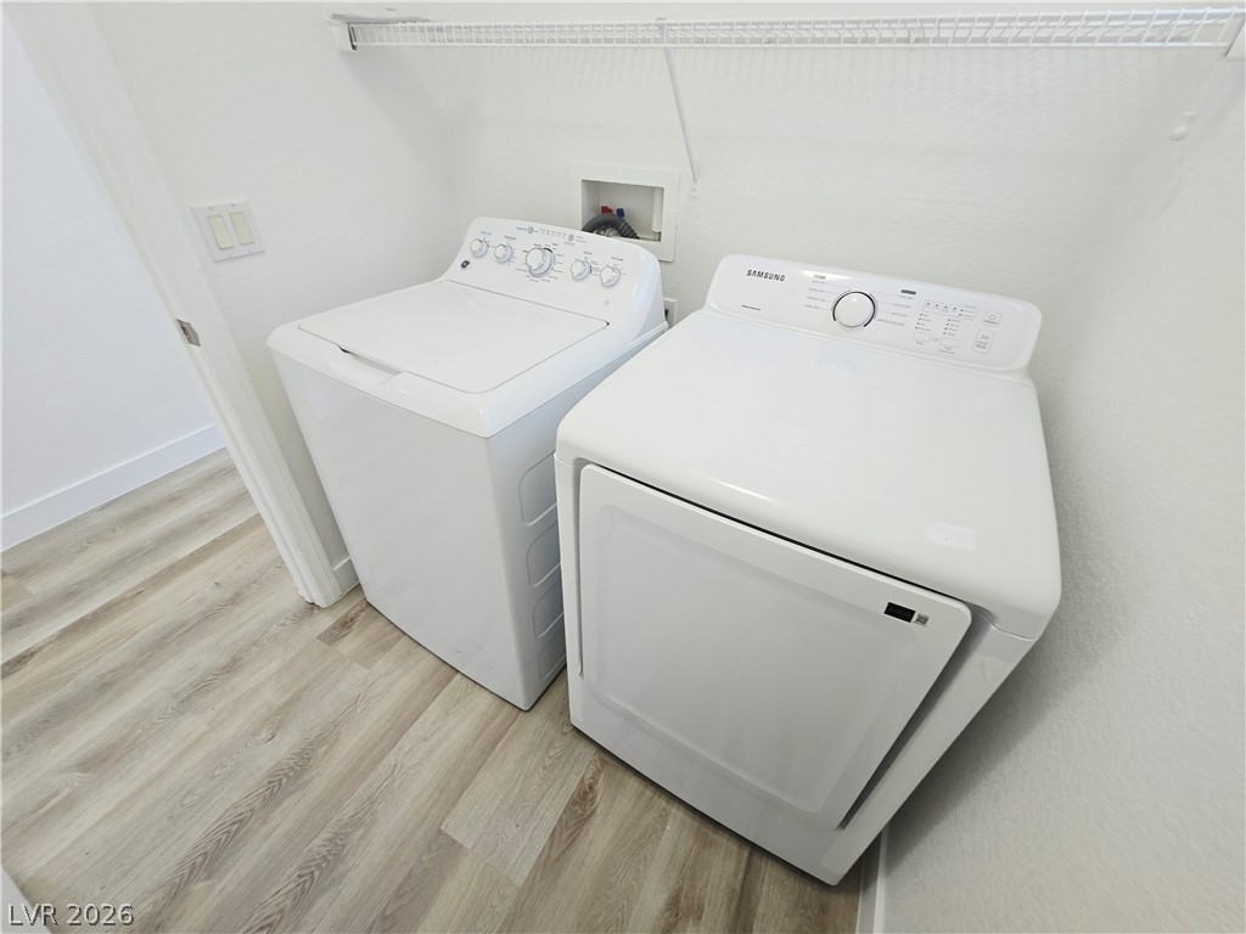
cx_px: 623
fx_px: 468
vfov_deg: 89.9
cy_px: 467
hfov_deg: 106.2
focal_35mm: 13
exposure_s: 1/60
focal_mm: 2.2
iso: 125
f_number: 2.2
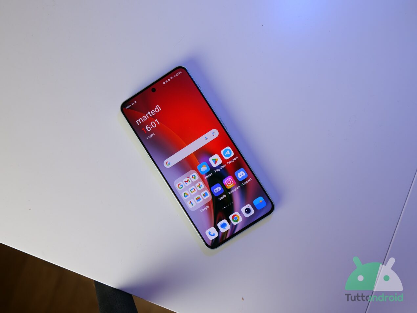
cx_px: 208
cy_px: 156
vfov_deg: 44.2
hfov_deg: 56.8
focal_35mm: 32
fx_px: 386
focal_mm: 16
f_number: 2.2
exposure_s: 1/100
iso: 200
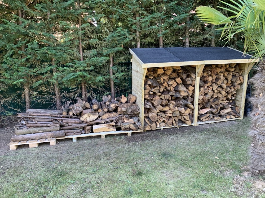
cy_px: 99
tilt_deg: -14.0
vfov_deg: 53.1
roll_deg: +0.9
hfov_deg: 67.3
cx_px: 132
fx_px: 199
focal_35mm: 26
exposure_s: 1/107
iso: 100
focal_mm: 4.25
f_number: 1.8
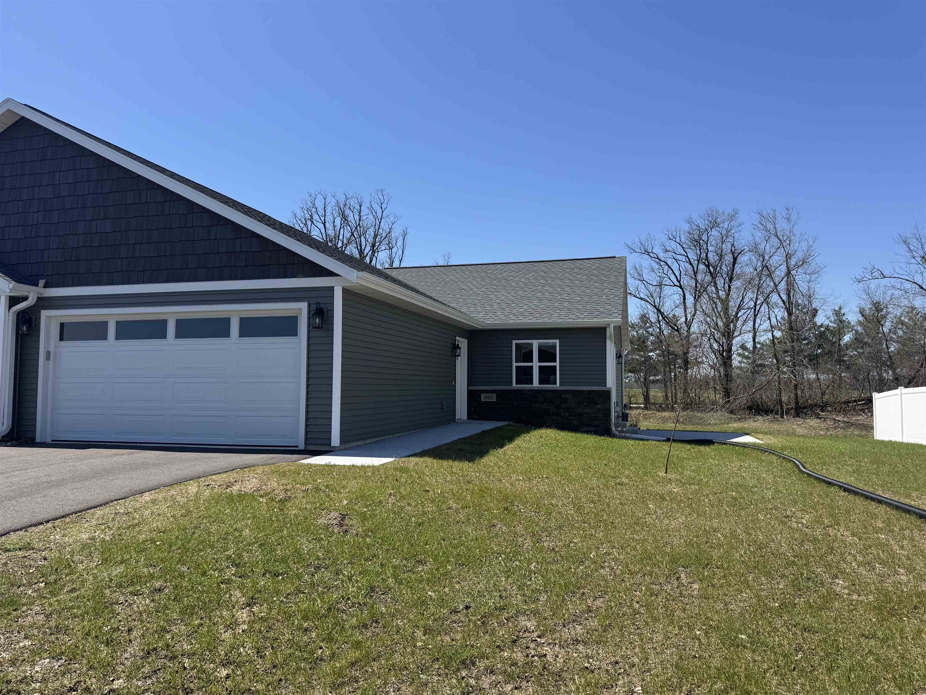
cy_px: 348
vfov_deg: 56.8
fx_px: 642
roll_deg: -0.1
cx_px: 463
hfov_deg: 71.6
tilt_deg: +3.8
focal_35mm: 24
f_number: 1.78
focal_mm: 6.76
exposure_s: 1/4310
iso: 80
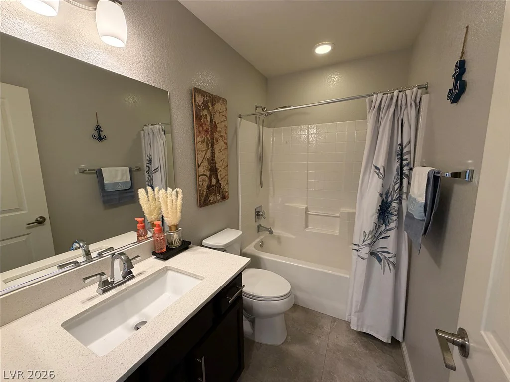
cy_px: 191
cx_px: 255
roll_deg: +1.4
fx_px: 206
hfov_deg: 102.1
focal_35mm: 14
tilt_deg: -7.8
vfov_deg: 85.7
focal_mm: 2.22
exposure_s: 1/60
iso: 250
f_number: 2.2
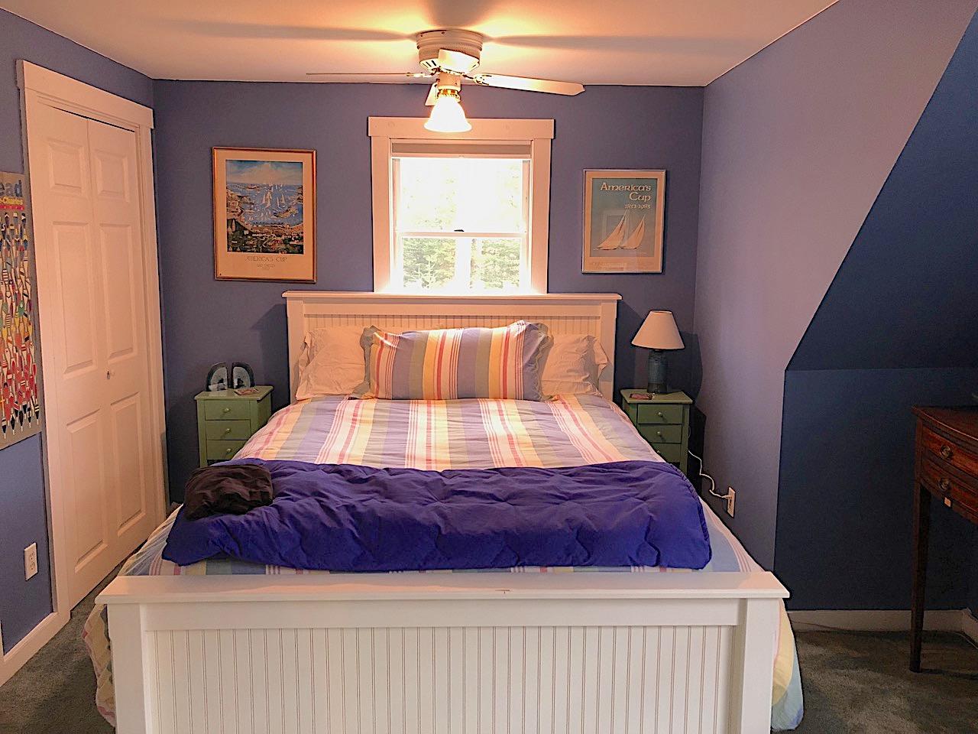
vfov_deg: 48.2
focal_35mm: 29
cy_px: 367
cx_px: 489
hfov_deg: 61.7
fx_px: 819
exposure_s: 1/15
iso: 64
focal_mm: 3.99
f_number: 1.8
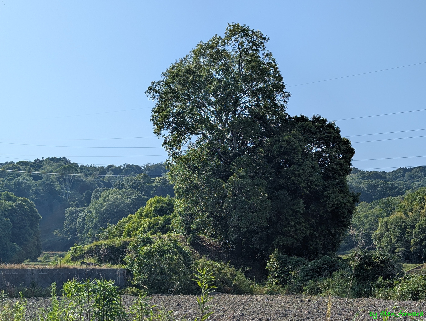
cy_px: 160
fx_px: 604
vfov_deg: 29.7
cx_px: 213
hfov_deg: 38.9
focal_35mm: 49
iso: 22
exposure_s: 1/1770
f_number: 1.68
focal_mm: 6.9
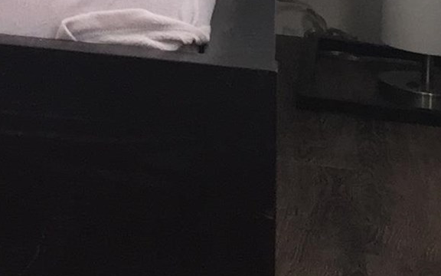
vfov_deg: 7.2
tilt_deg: -0.7
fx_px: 1971
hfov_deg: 12.0
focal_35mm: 164
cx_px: -283
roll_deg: -2.7
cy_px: -500
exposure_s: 1/40
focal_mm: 4.15
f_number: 2.2
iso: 32
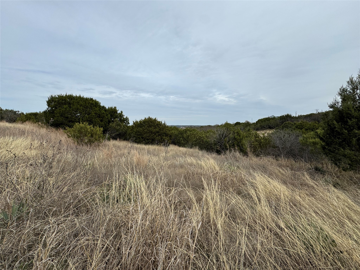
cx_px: 180
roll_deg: +0.3
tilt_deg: -4.2
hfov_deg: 102.1
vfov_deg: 85.7
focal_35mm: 14
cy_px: 135
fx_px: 146
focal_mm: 2.22
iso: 50
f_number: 2.2
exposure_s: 1/2028
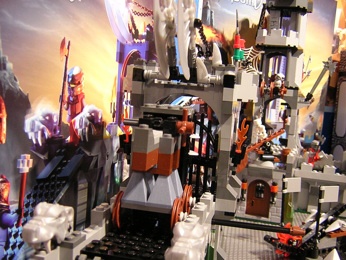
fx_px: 410
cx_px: 181
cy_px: 131
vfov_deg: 35.1
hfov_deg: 45.8
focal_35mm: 41
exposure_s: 1/3.9
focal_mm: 4.7
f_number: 2.6
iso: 240
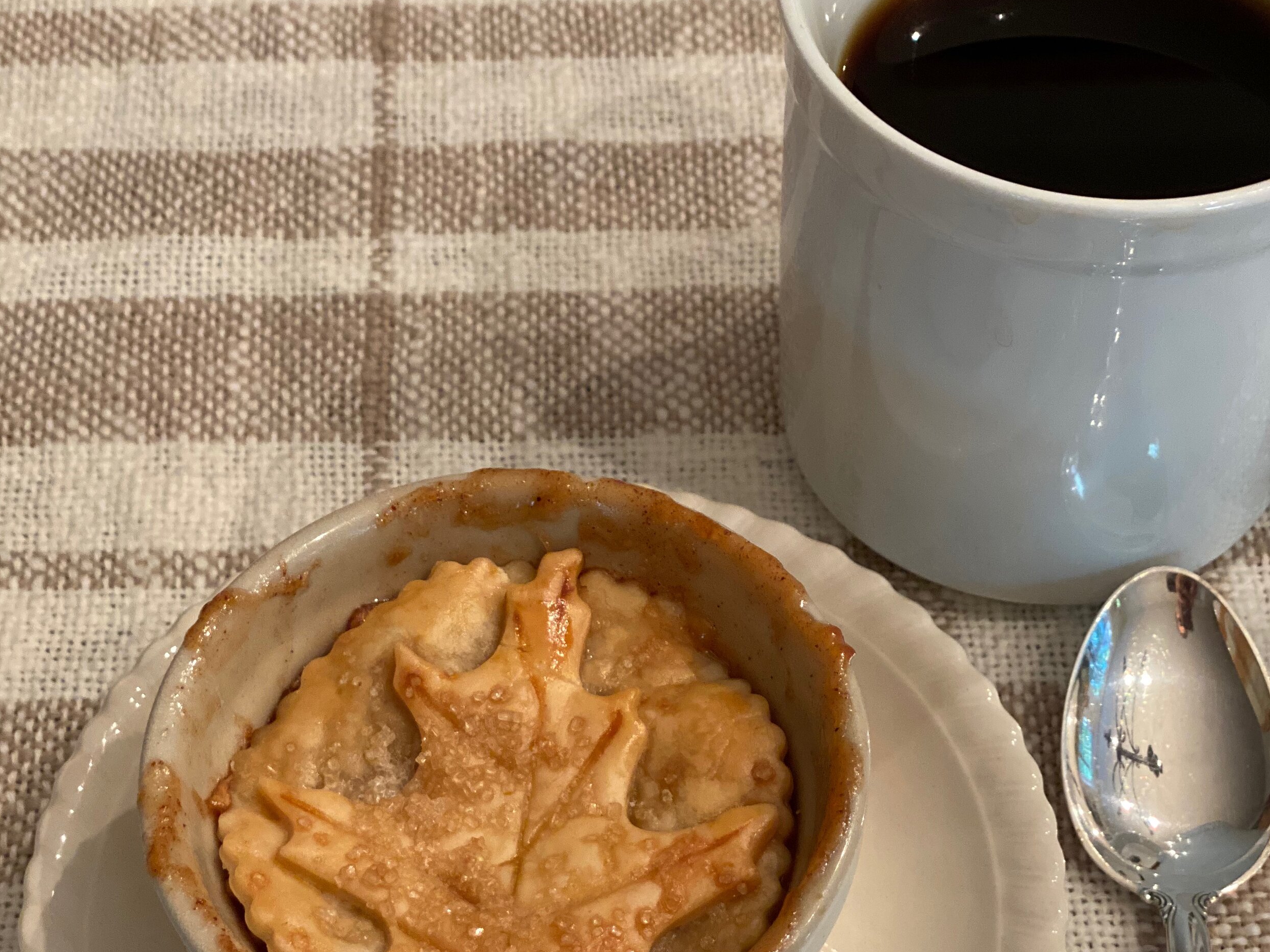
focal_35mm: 70
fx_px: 2568
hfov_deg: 27.8
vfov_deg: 20.8
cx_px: 632
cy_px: 712
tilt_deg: -55.2
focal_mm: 6
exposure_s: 1/60
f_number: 2
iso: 160
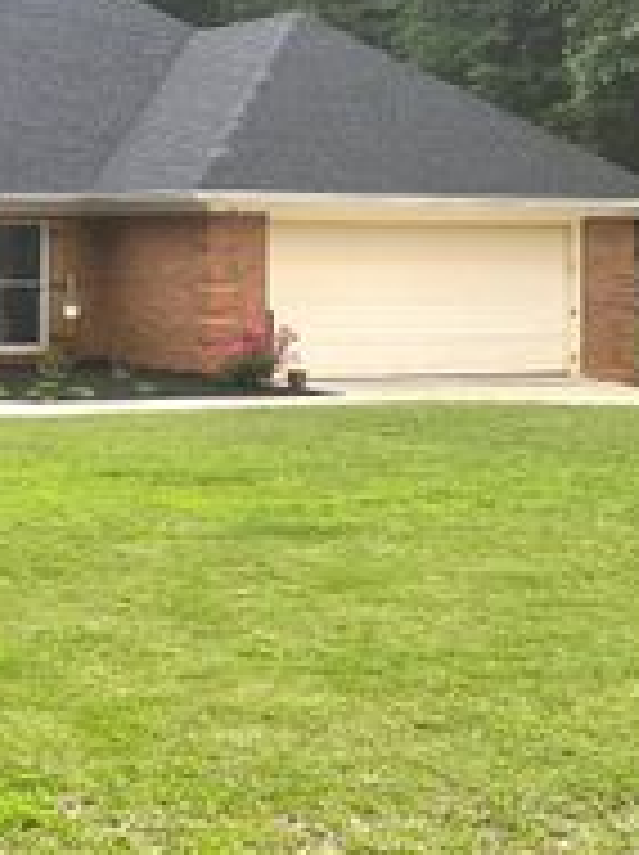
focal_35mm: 79
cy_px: 173
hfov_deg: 18.2
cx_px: 32
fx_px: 1949
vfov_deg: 24.4
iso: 50
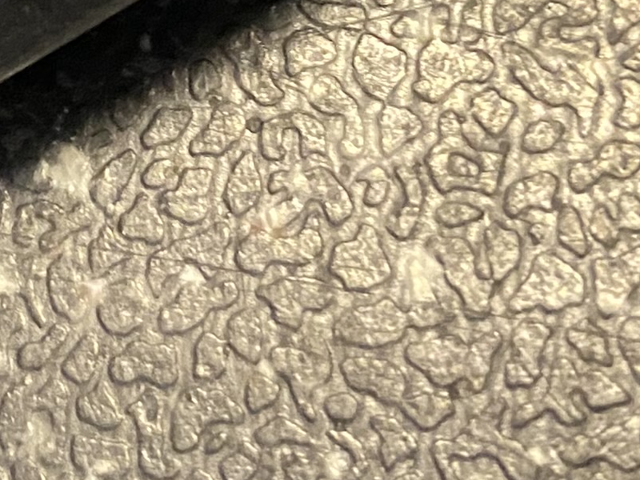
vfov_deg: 10.6
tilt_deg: -61.0
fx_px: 2330
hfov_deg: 15.3
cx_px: -39
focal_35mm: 126
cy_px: -522
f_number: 1.8
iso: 400
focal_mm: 4.25
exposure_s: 1/33
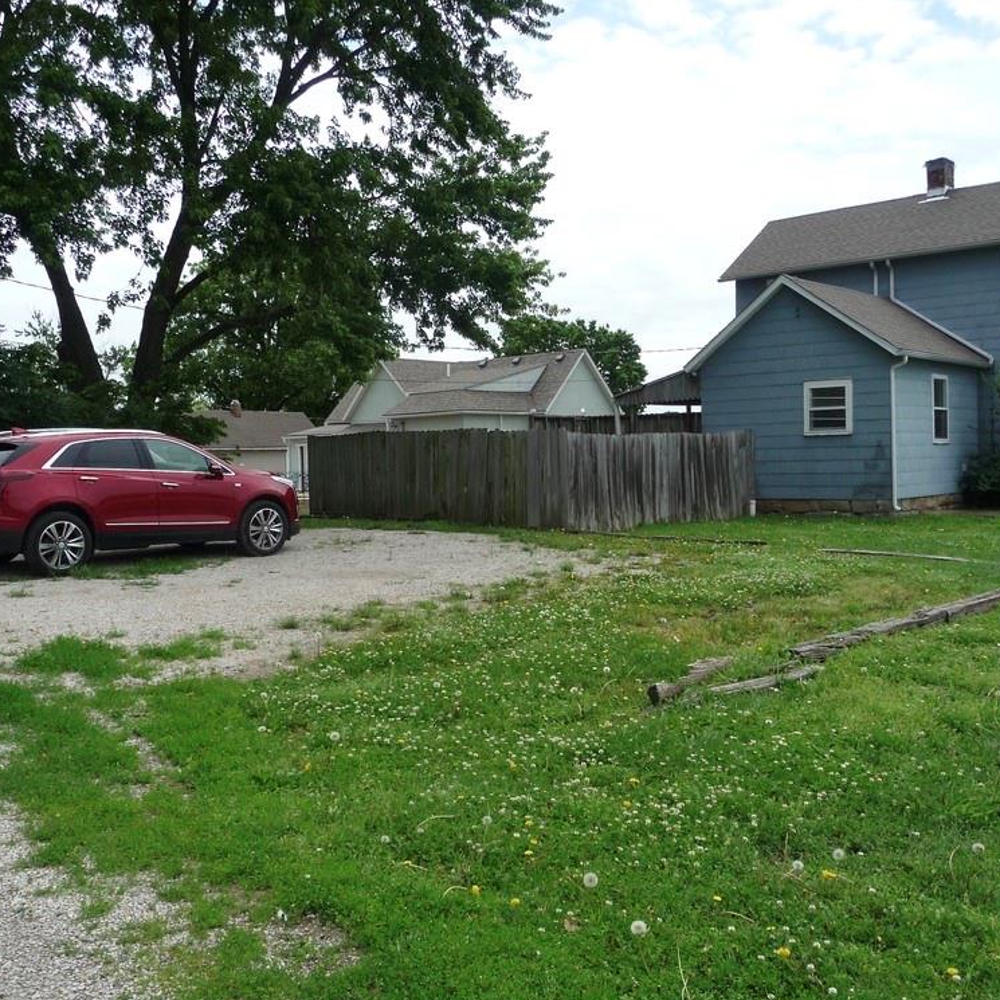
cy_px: 493
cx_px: 525
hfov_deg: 48.4
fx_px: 1111
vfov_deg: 48.4
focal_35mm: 34
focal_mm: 4.7
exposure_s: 1/250
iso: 100
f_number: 8
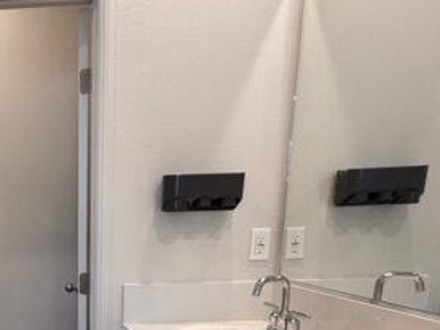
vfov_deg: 33.9
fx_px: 496
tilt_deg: -11.3
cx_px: -3
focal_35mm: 39
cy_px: 322
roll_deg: +1.8
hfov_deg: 41.4
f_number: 2.2
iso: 200
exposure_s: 1/120
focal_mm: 2.22
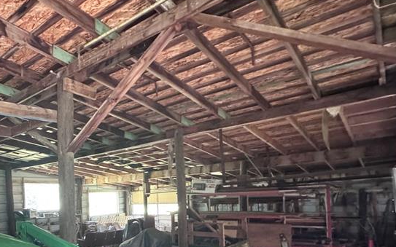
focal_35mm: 28
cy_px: 199
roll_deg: +2.4
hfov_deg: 58.3
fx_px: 302
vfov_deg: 42.4
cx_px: 50
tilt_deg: -2.8
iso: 1250
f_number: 2.2
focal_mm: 2.22
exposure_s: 1/53
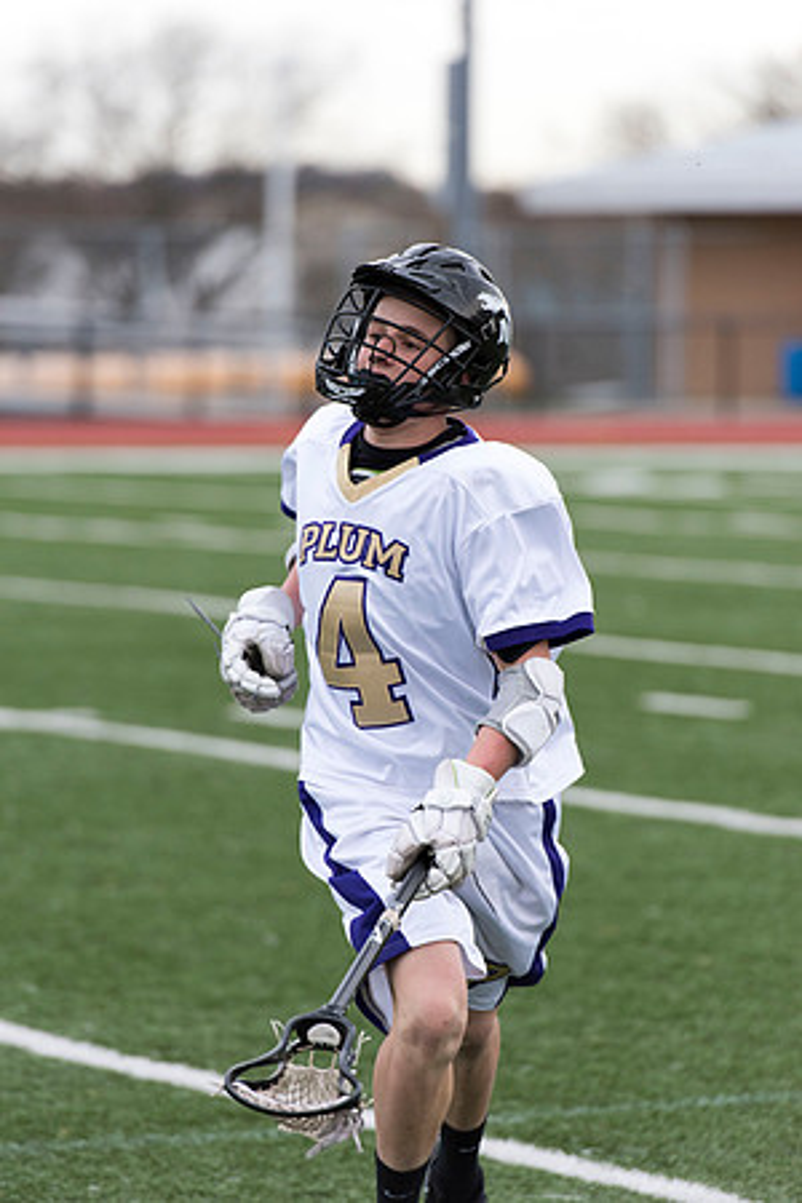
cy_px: 602
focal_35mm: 200
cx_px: 401
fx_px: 6683
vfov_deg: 10.3
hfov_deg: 6.9
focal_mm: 200
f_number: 4
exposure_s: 1/800
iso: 1000
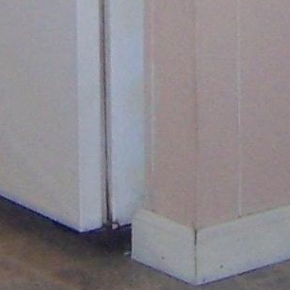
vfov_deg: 6.1
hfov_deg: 6.5
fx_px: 2540
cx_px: 66
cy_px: -559
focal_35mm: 268
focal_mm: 6.2
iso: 125
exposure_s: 1/60
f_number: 2.8
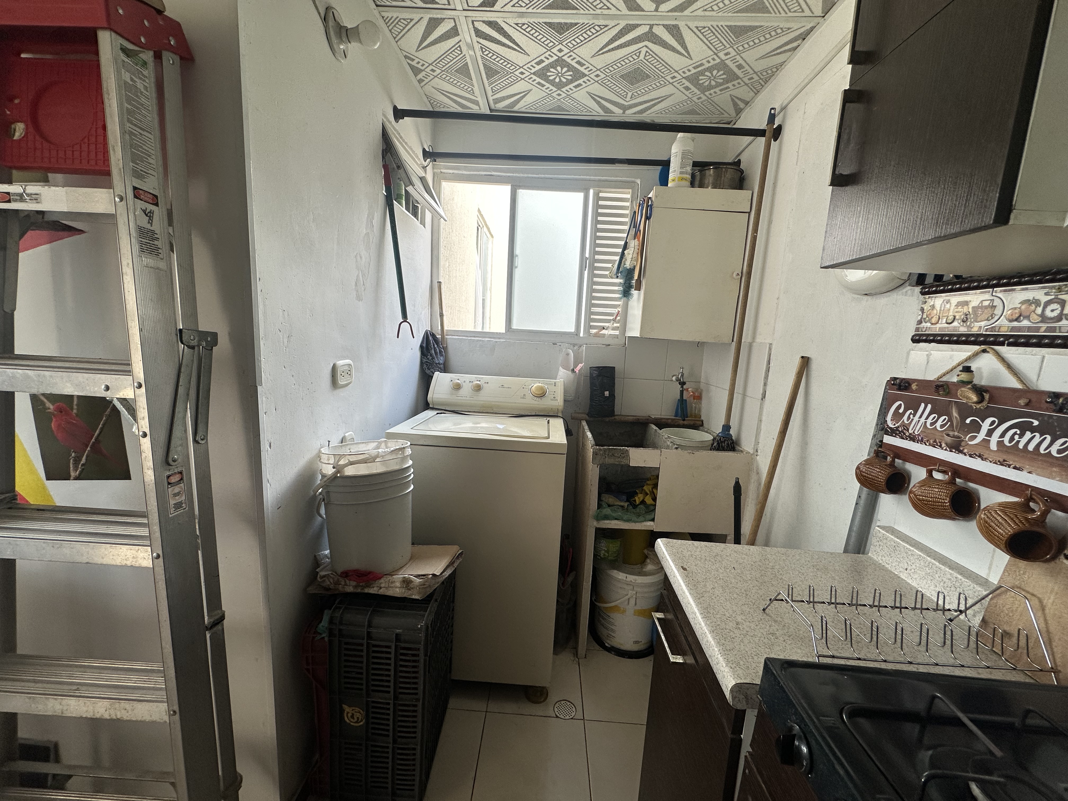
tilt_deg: -8.4
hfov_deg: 102.1
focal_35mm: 14
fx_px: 432
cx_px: 534
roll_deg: -3.8
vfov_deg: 85.7
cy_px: 400
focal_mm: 2.22
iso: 64
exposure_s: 1/99
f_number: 2.2
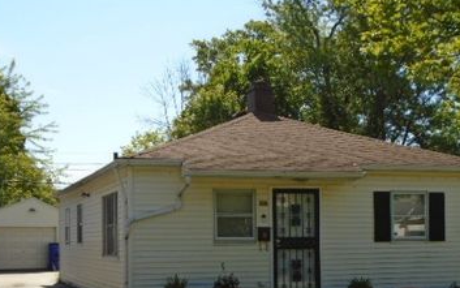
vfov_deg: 20.4
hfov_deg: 32.4
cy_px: 234
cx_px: 246
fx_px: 790
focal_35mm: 63
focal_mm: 7.4
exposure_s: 1/500
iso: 100
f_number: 4.1
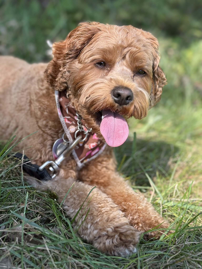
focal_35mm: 48
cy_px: 134
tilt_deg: -15.6
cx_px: 101
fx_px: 373
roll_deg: -15.7
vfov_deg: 39.7
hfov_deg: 30.3
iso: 80
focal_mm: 6.76
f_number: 1.78
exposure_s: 1/646
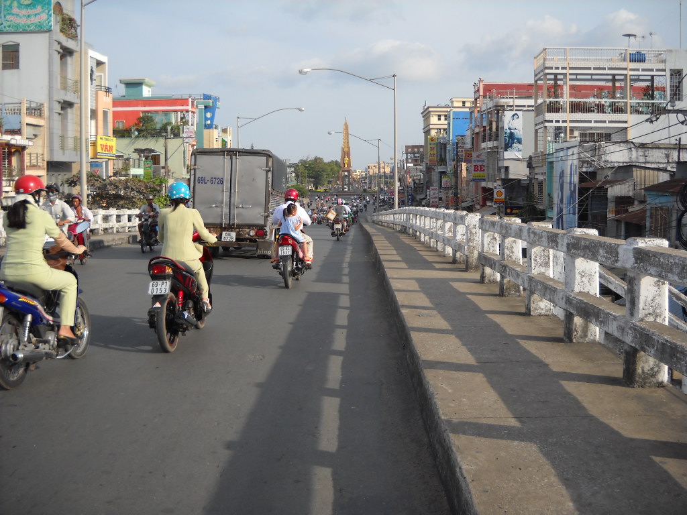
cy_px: 258
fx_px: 814
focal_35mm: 41
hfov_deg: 45.8
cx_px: 344
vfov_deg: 35.1
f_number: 5.5
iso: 64
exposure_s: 1/250
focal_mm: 6.72
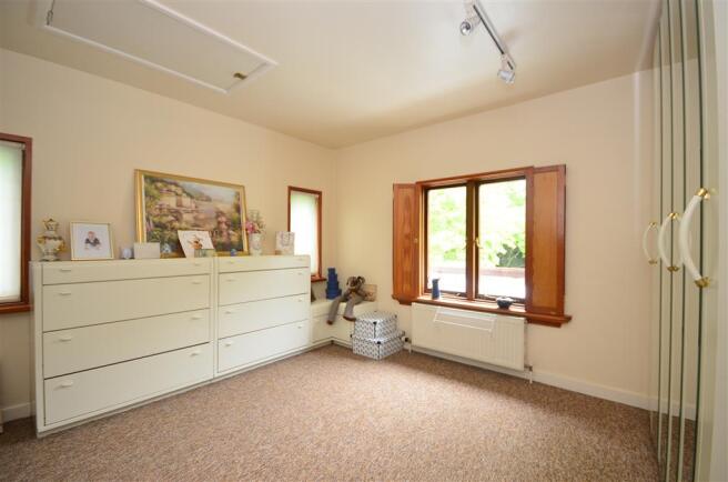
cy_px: 241
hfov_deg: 100.5
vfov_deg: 77.0
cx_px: 364
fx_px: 303
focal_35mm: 15
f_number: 5
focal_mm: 10
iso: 200
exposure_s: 1/5
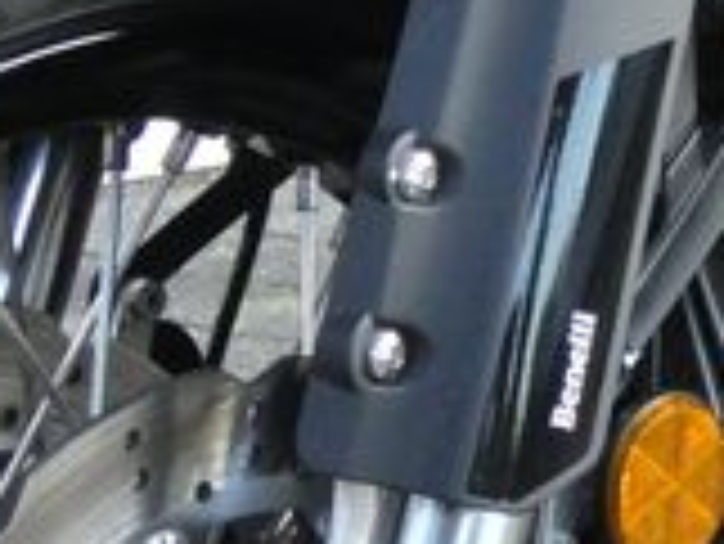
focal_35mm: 151
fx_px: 3161
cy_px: 121
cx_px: 1016
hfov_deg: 12.5
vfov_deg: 9.8
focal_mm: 6.8
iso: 800
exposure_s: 1/800
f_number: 3.5
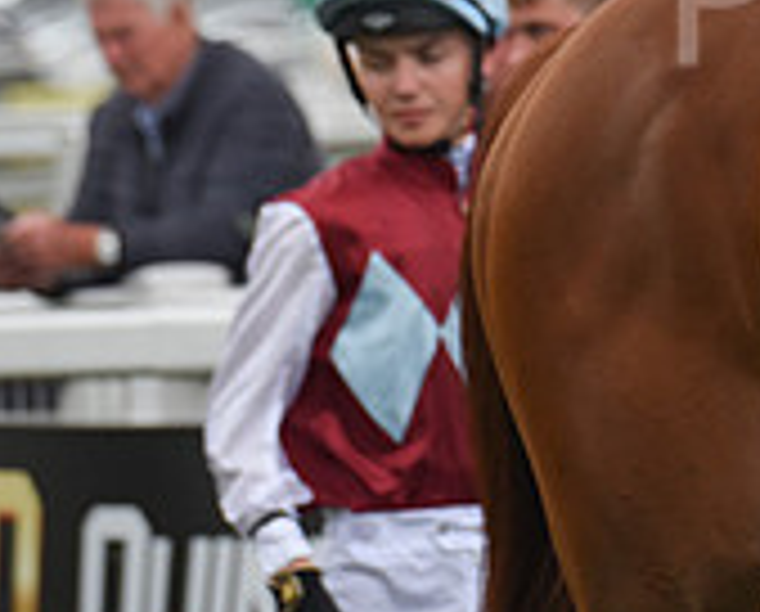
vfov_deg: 3.0
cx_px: 1259
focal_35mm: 514
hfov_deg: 3.7
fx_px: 11588
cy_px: -218
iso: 800
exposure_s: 1/3200
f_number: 4.5
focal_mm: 160
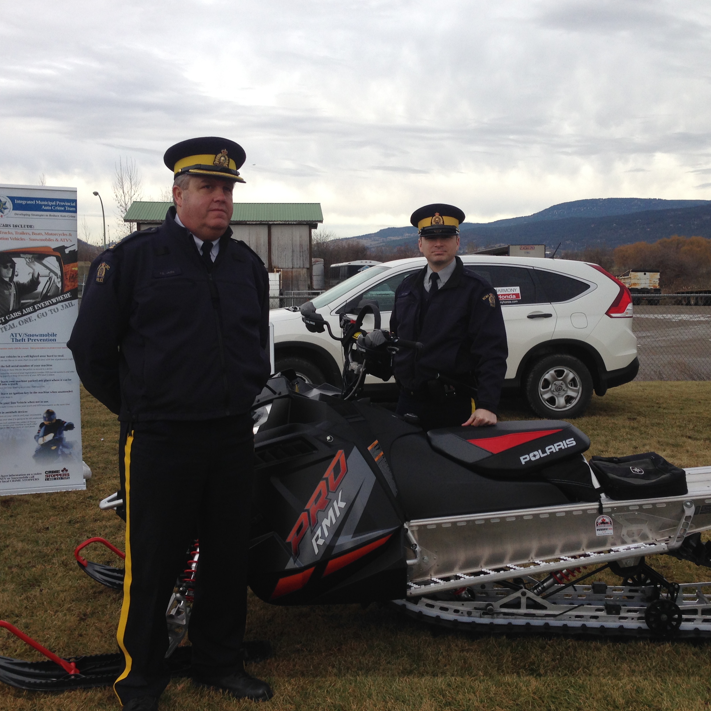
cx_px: 360
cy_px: 355
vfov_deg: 42.8
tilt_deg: -7.5
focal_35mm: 39
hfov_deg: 42.8
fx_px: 906
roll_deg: -2.1
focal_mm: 4.12
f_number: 2.4
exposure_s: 1/134
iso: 50
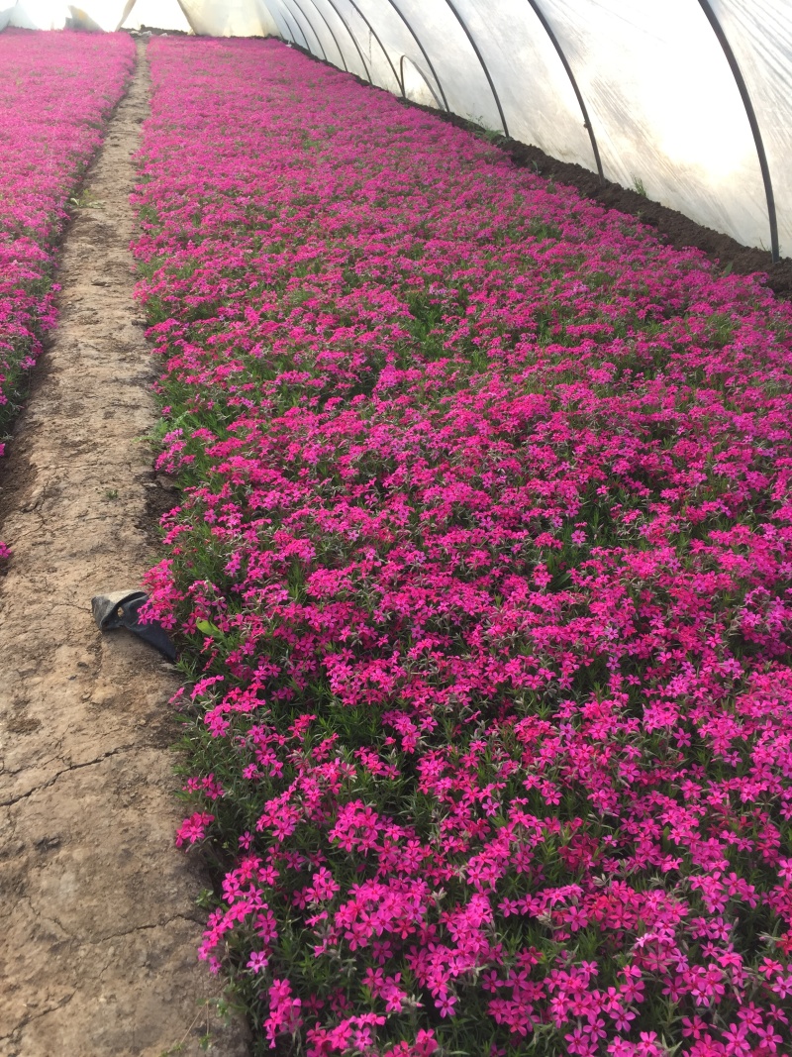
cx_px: 396
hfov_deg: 48.2
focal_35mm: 29
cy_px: 528
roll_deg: -2.6
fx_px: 885
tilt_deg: -29.9
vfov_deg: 61.7
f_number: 2.2
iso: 32
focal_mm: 4.15
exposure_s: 1/434
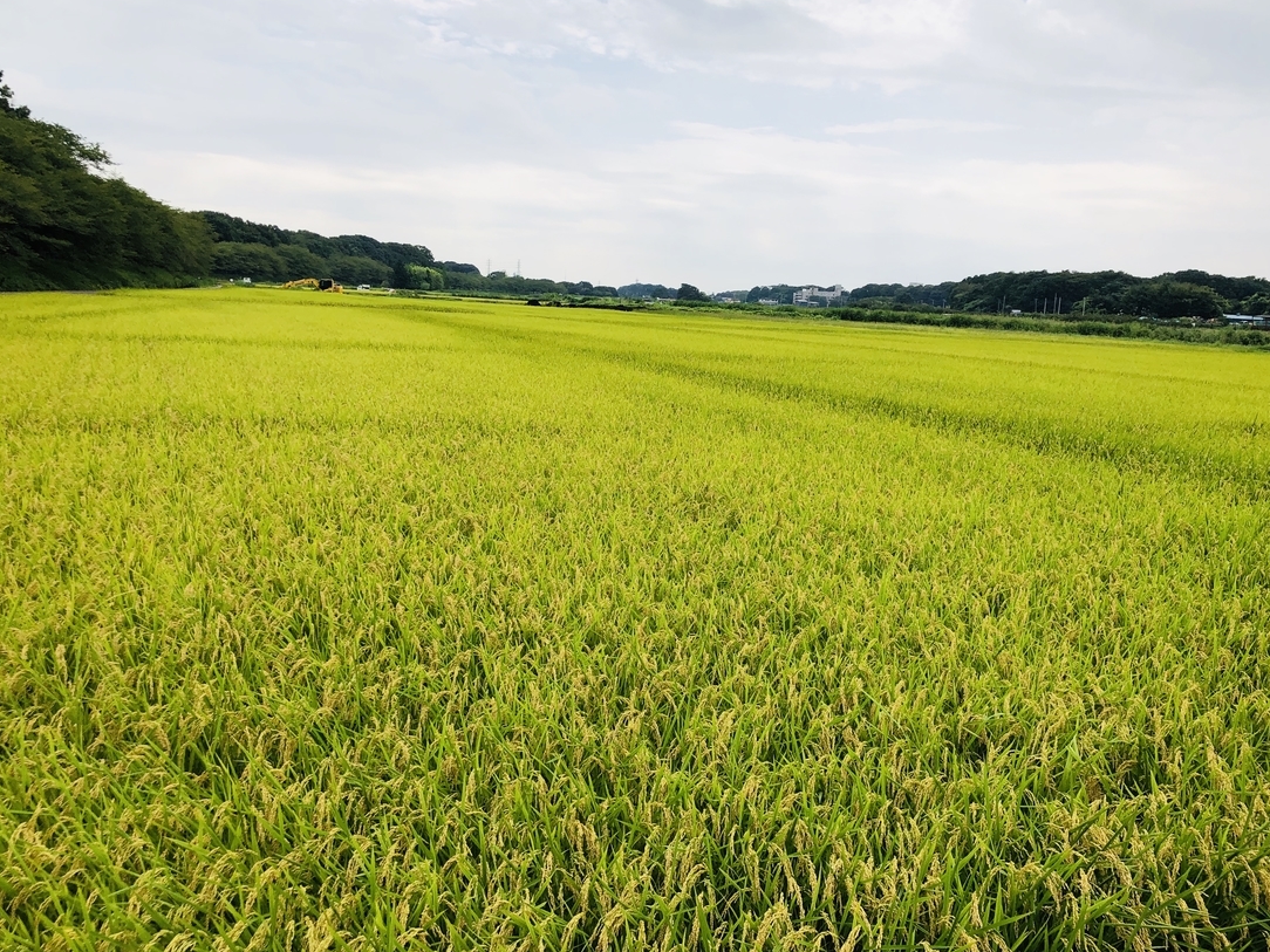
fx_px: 1137
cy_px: 437
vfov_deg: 45.4
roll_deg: -2.5
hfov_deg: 58.4
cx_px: 637
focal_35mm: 31
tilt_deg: -6.0
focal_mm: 4
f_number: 1.8
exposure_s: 1/2288
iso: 20
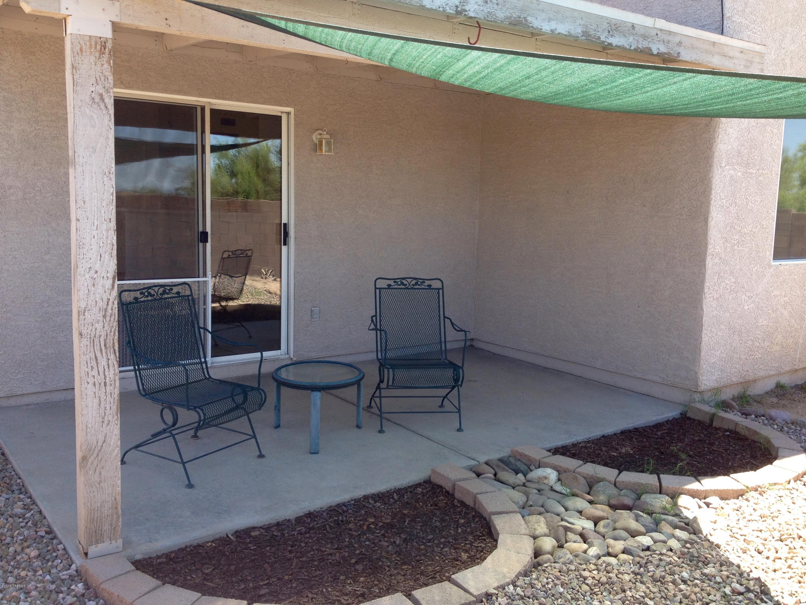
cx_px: 403
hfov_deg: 52.6
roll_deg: -1.7
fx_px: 815
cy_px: 302
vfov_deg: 40.7
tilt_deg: -7.3
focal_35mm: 35
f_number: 2.4
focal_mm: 4.28
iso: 50
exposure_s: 1/312
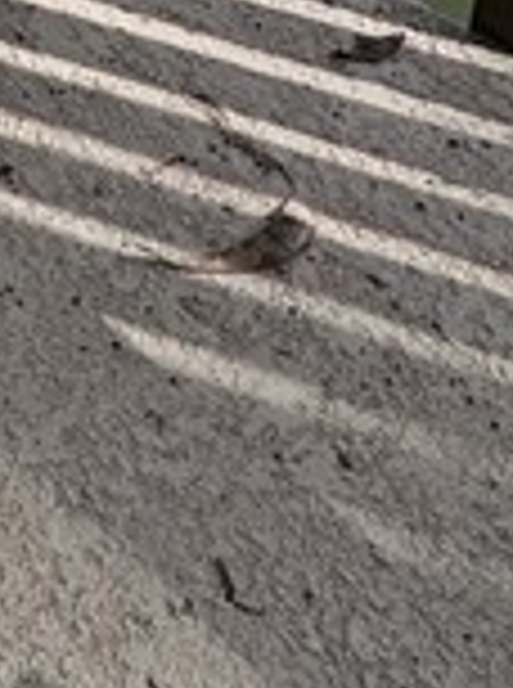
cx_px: -828
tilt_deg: -13.3
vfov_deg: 13.4
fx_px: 1865
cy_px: -1084
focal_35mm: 94
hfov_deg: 11.8
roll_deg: +0.6
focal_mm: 2.22
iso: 50
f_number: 2.2
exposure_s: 1/2146
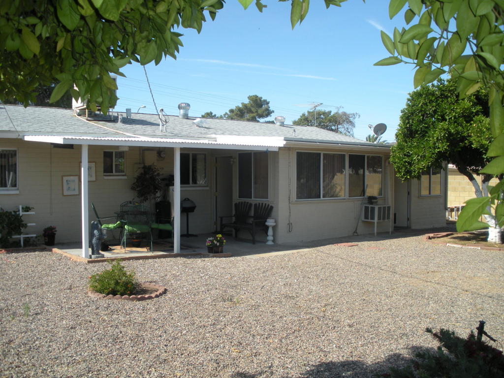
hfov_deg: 51.4
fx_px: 524
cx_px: 252
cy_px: 189
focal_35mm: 36
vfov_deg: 39.7
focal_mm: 6.3
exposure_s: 1/560
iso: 88
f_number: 3.5
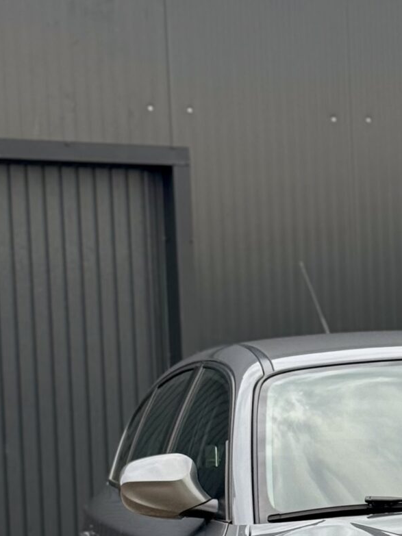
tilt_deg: -3.3
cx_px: 512
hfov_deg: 9.3
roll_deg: +2.0
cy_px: 537
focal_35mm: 157
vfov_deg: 12.4
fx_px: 2432
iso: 64
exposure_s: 1/510
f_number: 1.78
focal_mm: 6.76
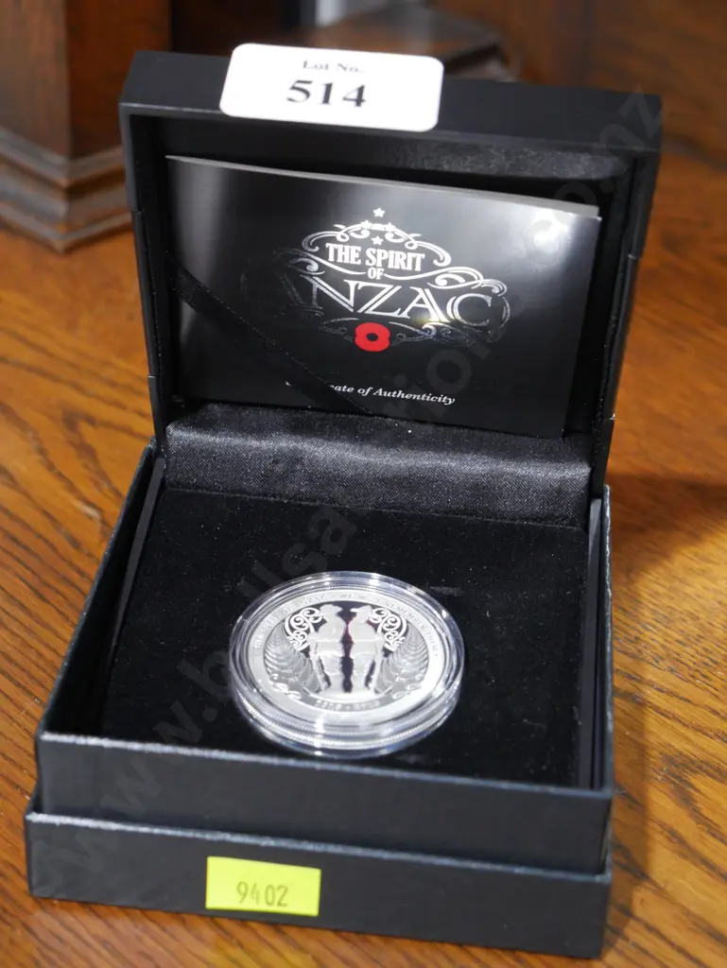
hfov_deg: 22.9
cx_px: 364
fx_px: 1791
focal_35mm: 64
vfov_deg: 30.3
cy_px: 484
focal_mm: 32
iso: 2000
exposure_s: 1/80
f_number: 5.4
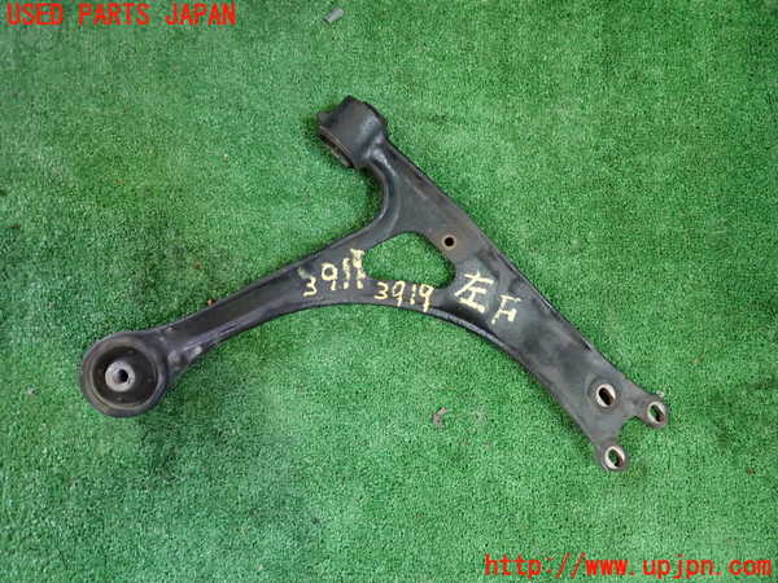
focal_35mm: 25
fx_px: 562
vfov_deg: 54.9
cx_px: 389
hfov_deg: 69.4
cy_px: 292
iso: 500
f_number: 2
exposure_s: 1/30
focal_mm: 4.5
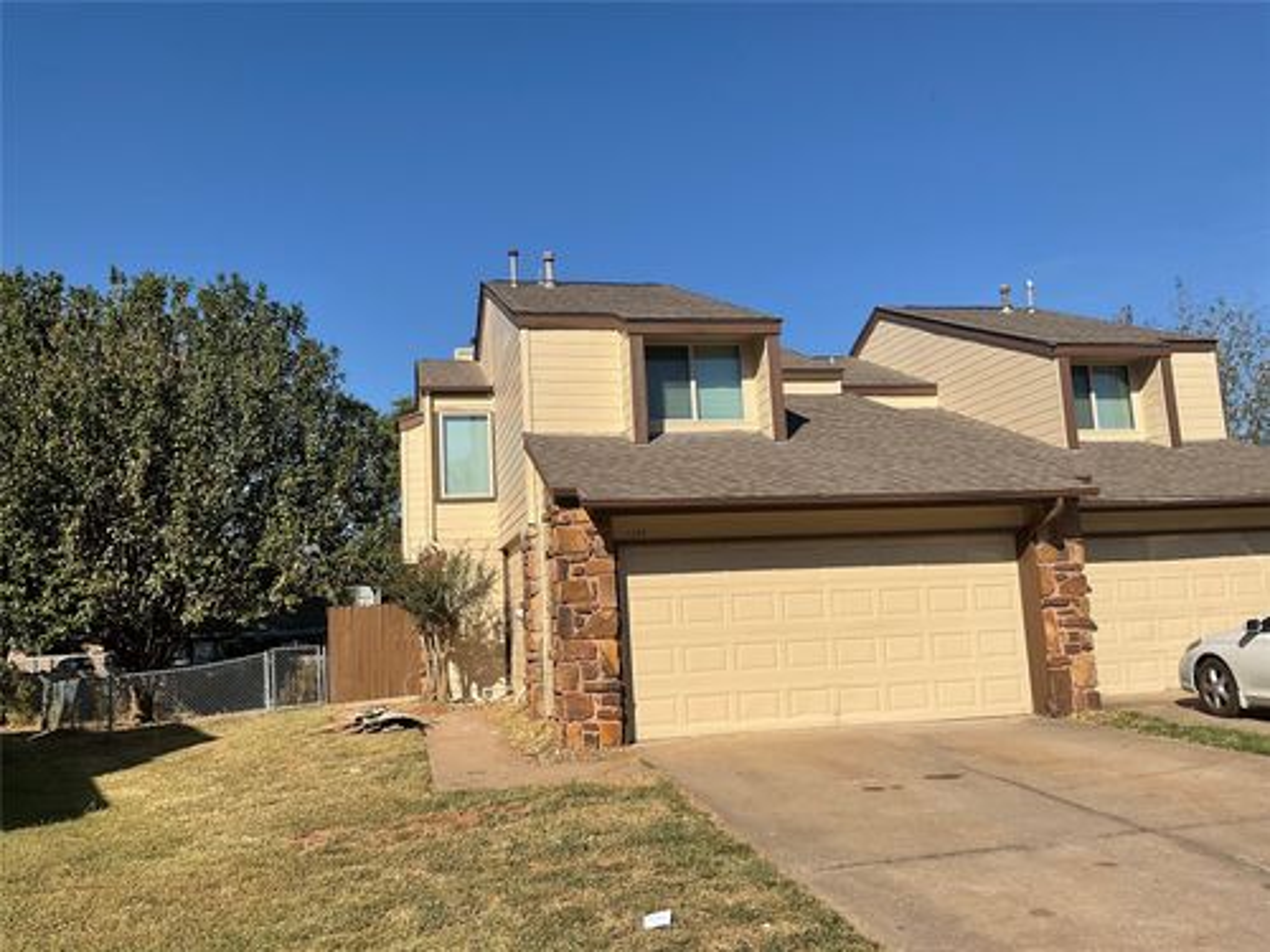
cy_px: 476
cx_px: 635
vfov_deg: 48.2
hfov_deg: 61.7
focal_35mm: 29
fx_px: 1064
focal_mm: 3
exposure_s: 1/2801
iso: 16
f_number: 1.8
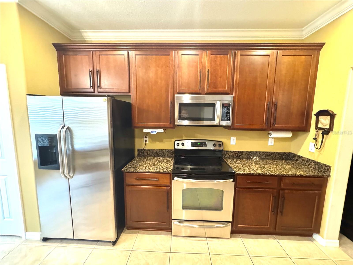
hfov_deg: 102.1
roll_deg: -0.8
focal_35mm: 14
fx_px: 143
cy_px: 132
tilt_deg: -6.0
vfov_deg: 85.7
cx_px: 176
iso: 1250
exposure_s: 1/60
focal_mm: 2.22
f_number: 2.2
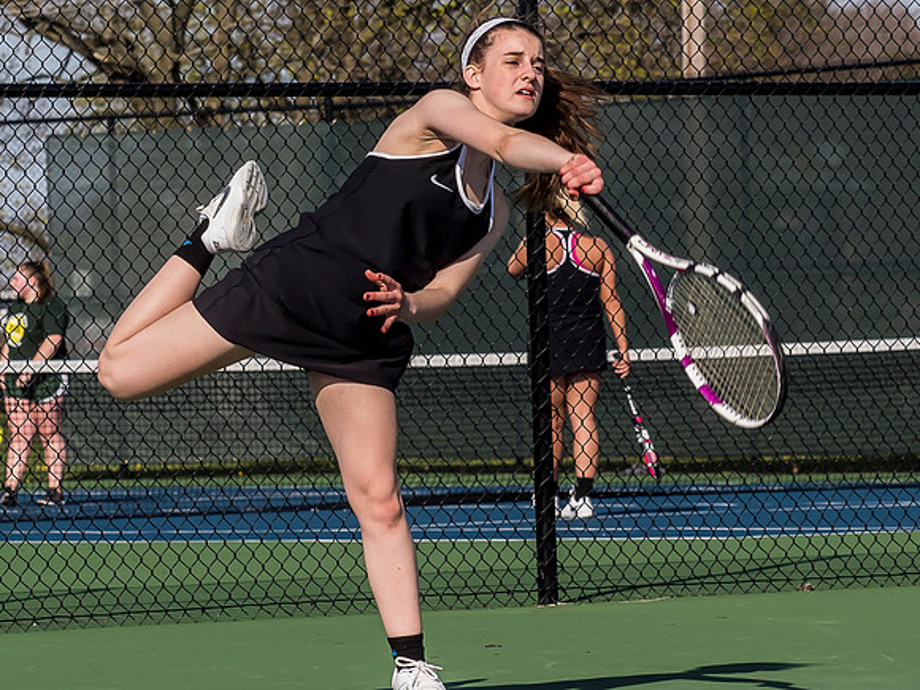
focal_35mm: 280
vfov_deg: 5.3
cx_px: 393
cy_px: 190
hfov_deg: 7.1
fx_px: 7428
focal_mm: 67
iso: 400
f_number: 5
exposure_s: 1/1600
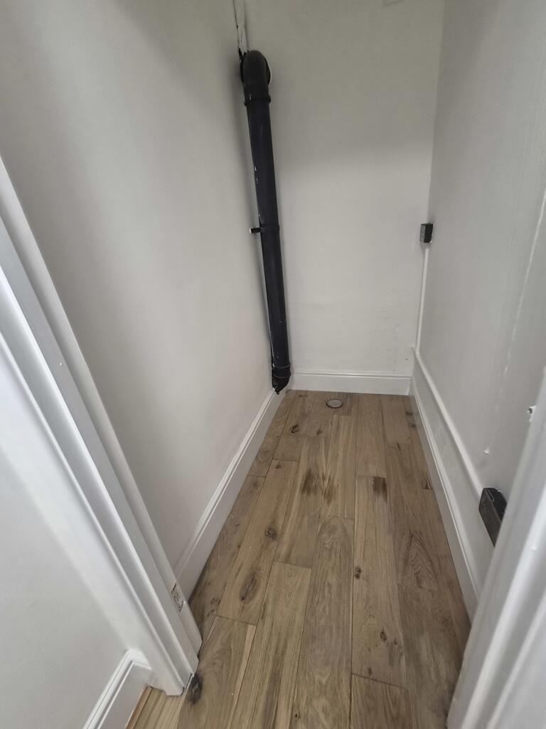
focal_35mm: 13
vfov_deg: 106.2
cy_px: 364
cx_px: 273
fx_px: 273
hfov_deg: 89.9
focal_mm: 2.2
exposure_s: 1/100
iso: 250
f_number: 2.2
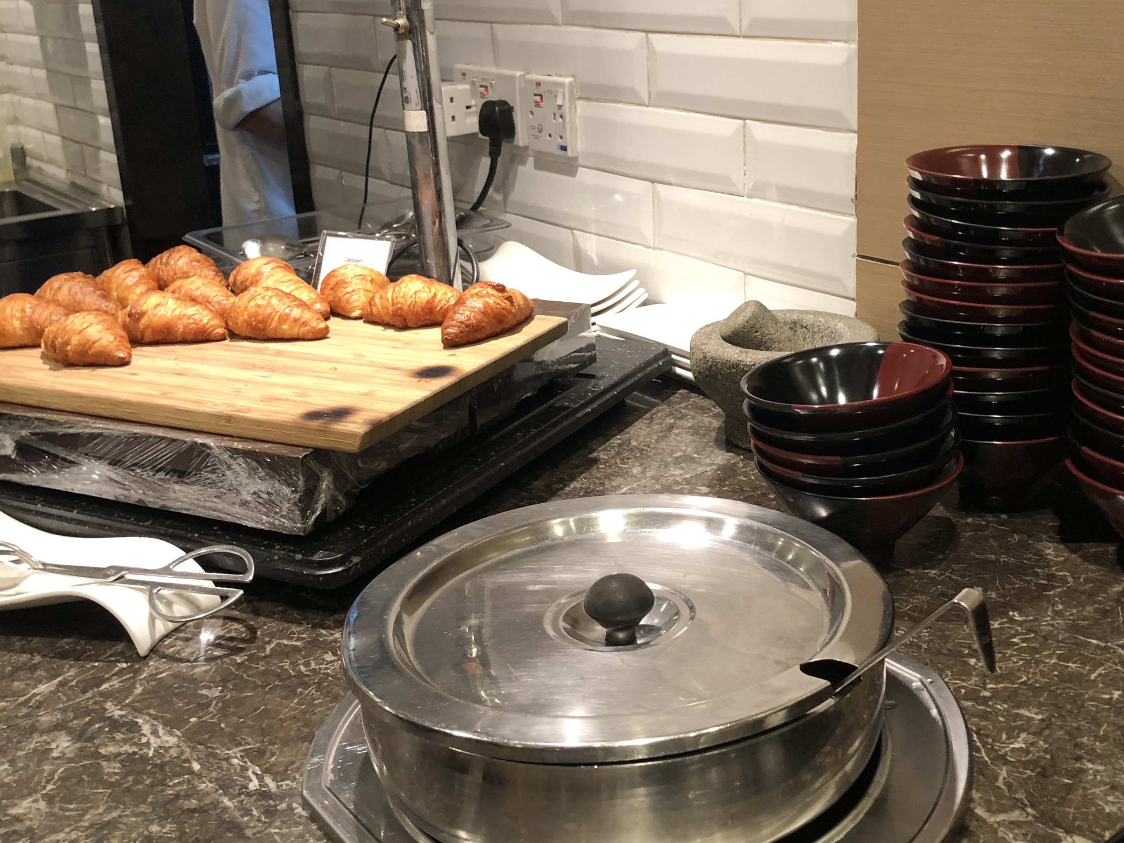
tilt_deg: -19.5
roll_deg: +1.7
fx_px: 1331
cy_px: 365
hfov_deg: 45.4
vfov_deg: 35.1
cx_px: 697
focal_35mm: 41
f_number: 1.8
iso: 40
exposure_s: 1/17
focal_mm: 3.99
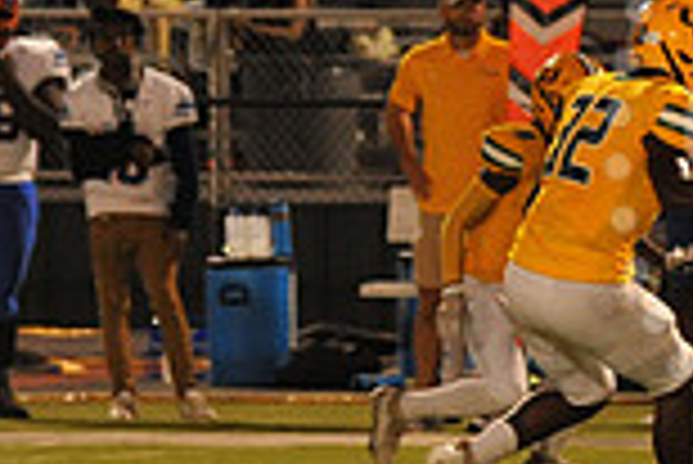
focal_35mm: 752
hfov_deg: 2.7
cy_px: 140
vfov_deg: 1.8
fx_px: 14489
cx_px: 1035
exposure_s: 1/160
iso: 3200
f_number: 5.6
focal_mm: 200
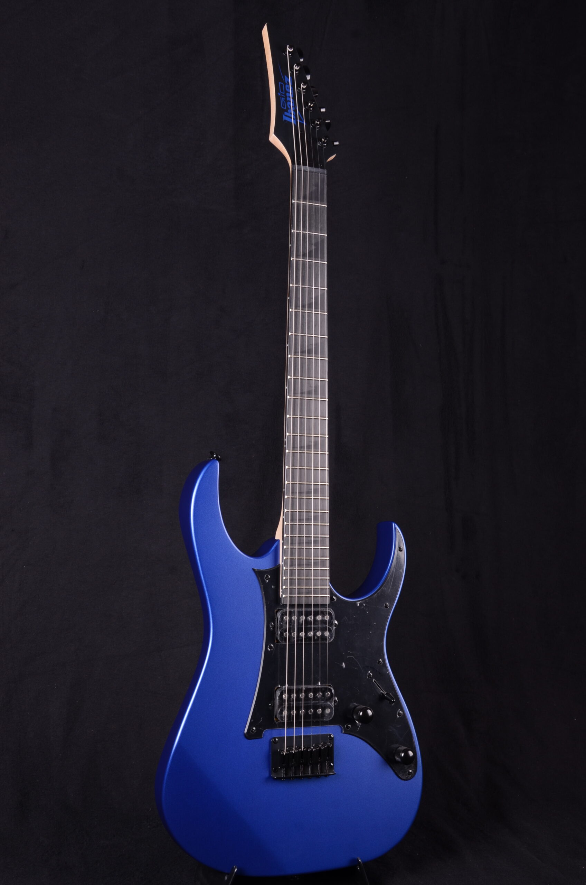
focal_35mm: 48
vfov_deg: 41.2
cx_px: 293
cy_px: 442
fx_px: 1177
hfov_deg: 28.0
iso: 200
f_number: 11
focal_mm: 32
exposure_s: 1/200
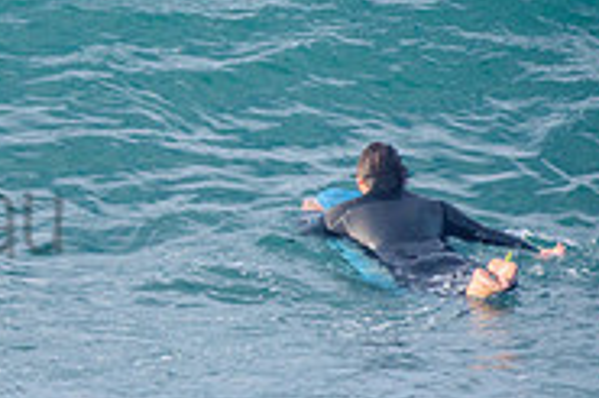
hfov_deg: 1.1
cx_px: -475
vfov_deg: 0.7
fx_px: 31918
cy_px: 104
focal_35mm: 1920
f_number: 5.6
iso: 400
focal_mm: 500
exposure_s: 1/2000
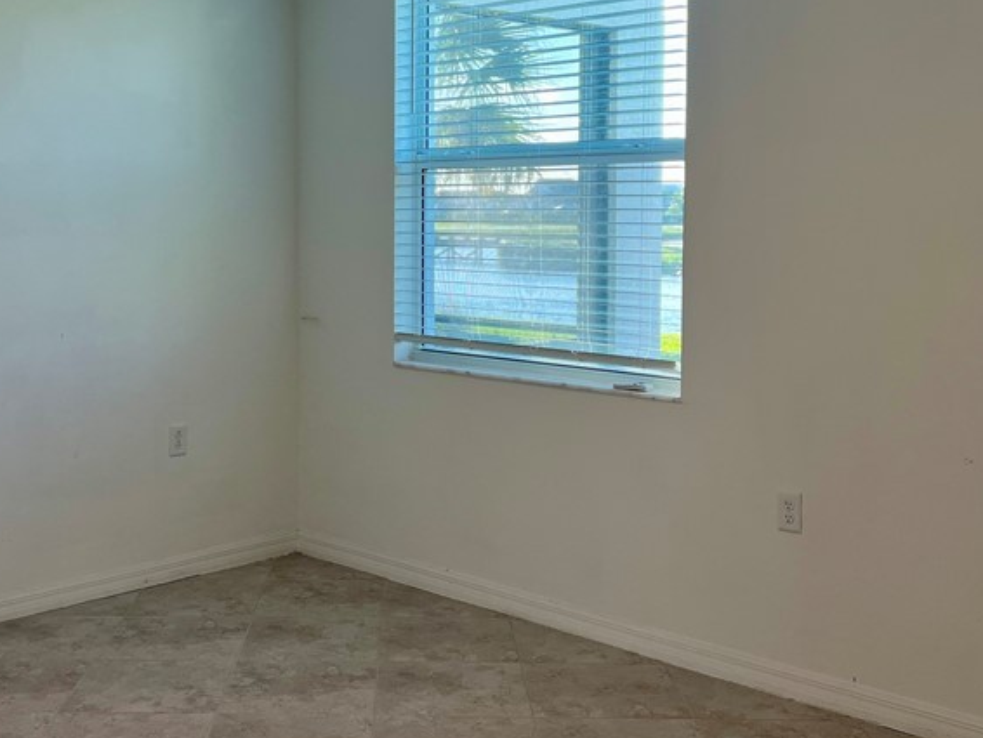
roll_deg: -0.4
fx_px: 1335
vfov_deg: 30.7
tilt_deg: -2.6
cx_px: 391
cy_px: 250
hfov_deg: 40.2
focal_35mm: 47
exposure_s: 1/165
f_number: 1.5
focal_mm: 5.7
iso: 50
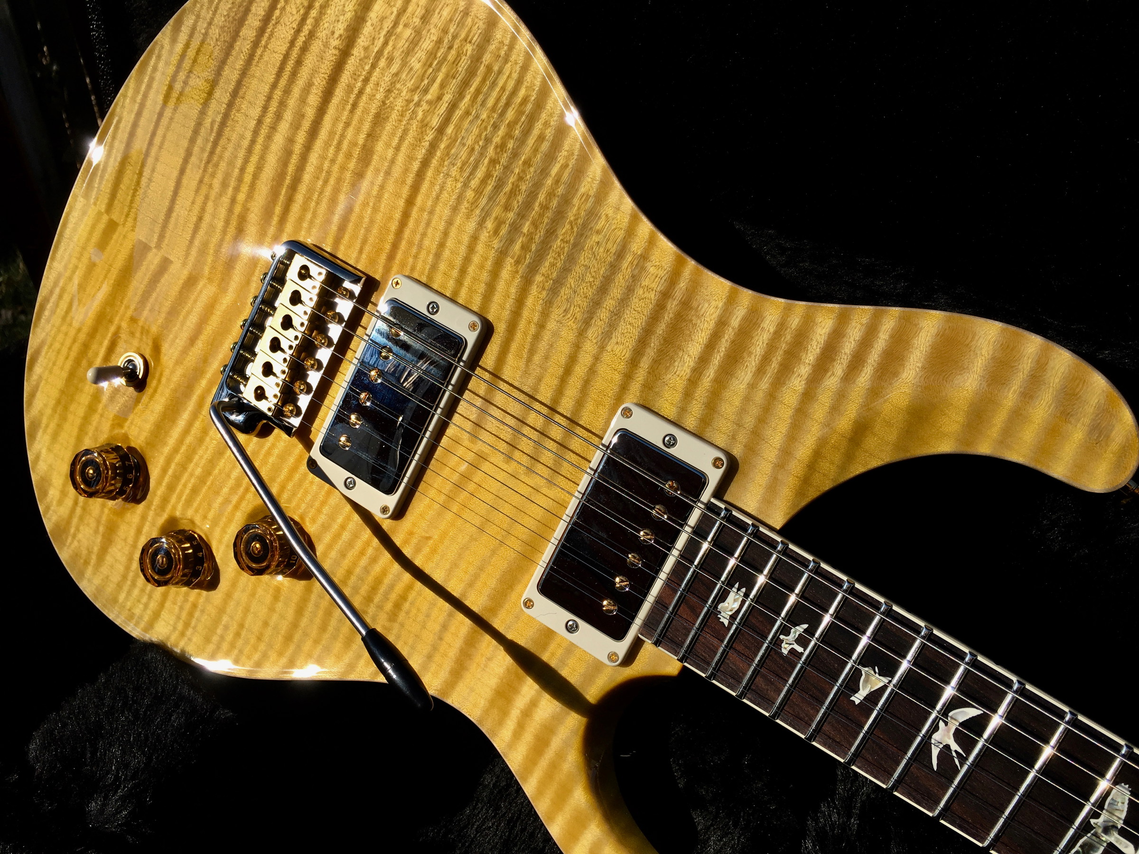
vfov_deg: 48.2
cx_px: 570
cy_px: 427
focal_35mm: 29
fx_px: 954
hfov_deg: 61.7
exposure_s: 1/1350
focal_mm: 4.15
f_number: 2.2
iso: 25
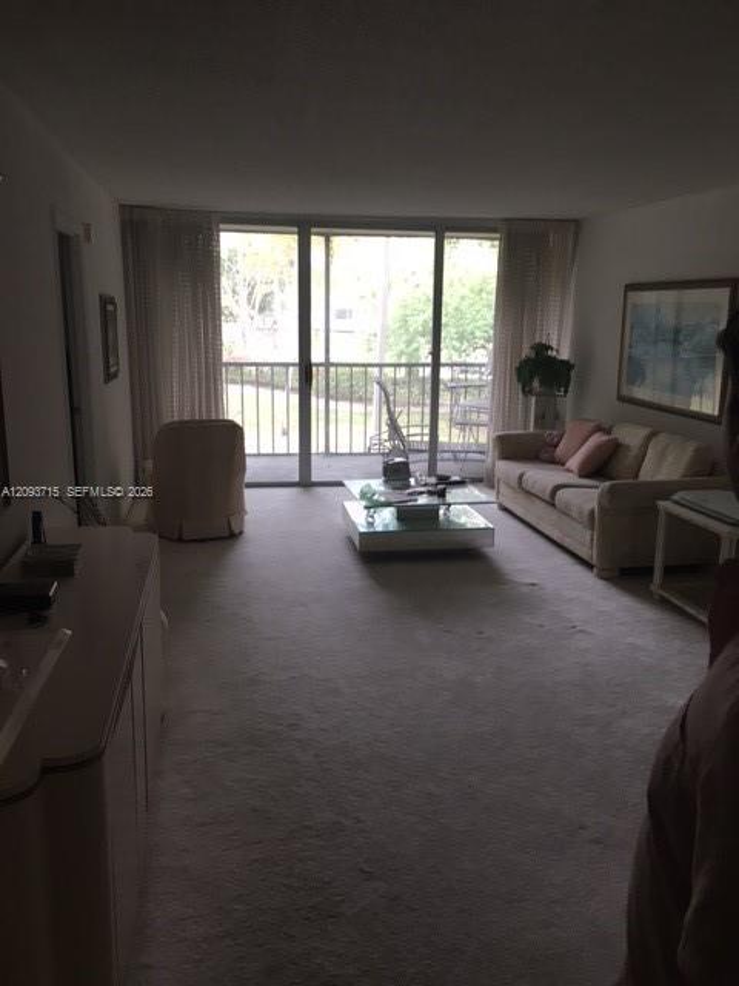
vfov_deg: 61.7
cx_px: 370
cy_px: 493
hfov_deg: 48.2
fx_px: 825
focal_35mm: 29
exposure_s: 1/30
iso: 50
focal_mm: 4.15
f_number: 2.2
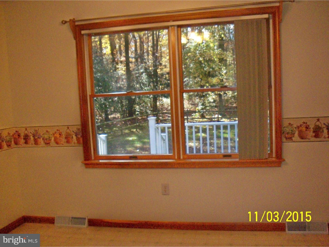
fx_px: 361
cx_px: 164
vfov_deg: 37.7
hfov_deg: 49.0
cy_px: 124
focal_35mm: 38
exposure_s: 1/250
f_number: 3.5
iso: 200
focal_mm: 6.3
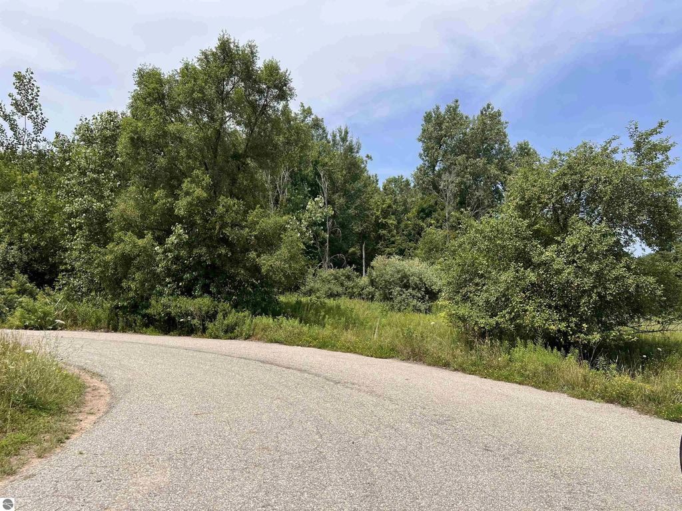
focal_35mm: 26
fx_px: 512
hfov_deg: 67.3
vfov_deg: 53.1
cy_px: 256
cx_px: 341
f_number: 1.5
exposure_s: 1/4444
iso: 50
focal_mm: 5.7
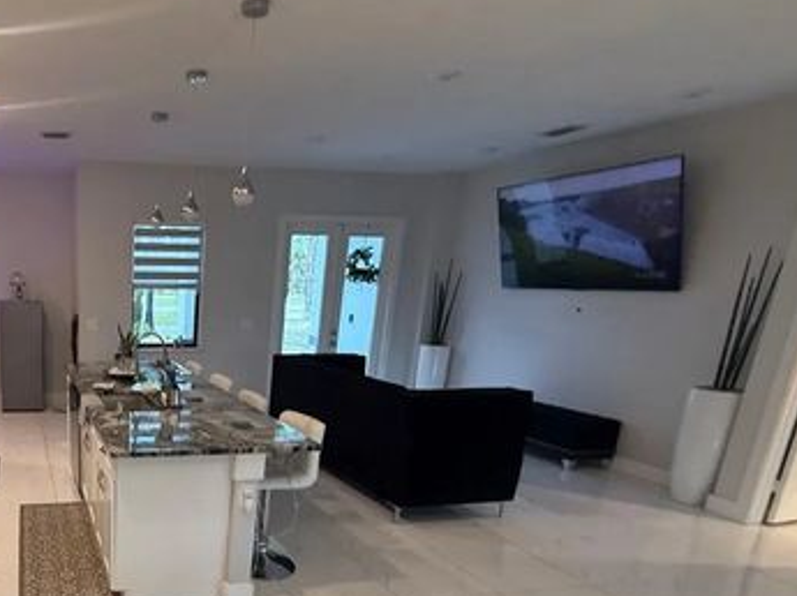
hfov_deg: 59.8
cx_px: 118
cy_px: 444
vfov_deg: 50.9
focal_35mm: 26
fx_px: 598
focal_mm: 2.22
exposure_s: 1/60
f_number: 2.2
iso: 320
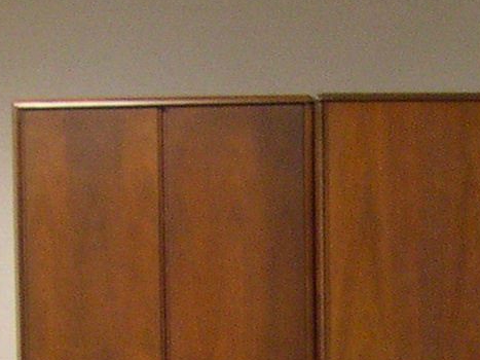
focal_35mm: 185
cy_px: 673
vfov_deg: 7.7
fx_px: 2565
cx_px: 444
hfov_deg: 10.6
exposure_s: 1/4.5
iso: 290
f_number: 2.8
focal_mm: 8
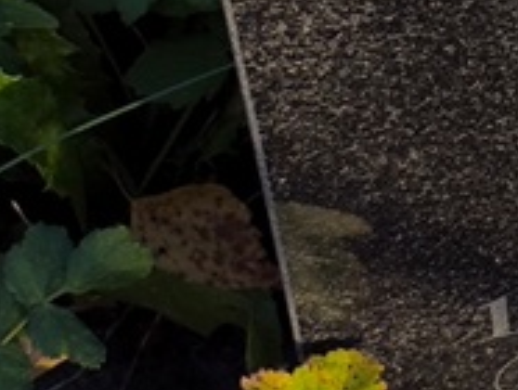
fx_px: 3221
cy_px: -134
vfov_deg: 6.9
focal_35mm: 215
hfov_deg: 8.7
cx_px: 1018
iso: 50
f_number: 1.7
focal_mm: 4.71
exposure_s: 1/612
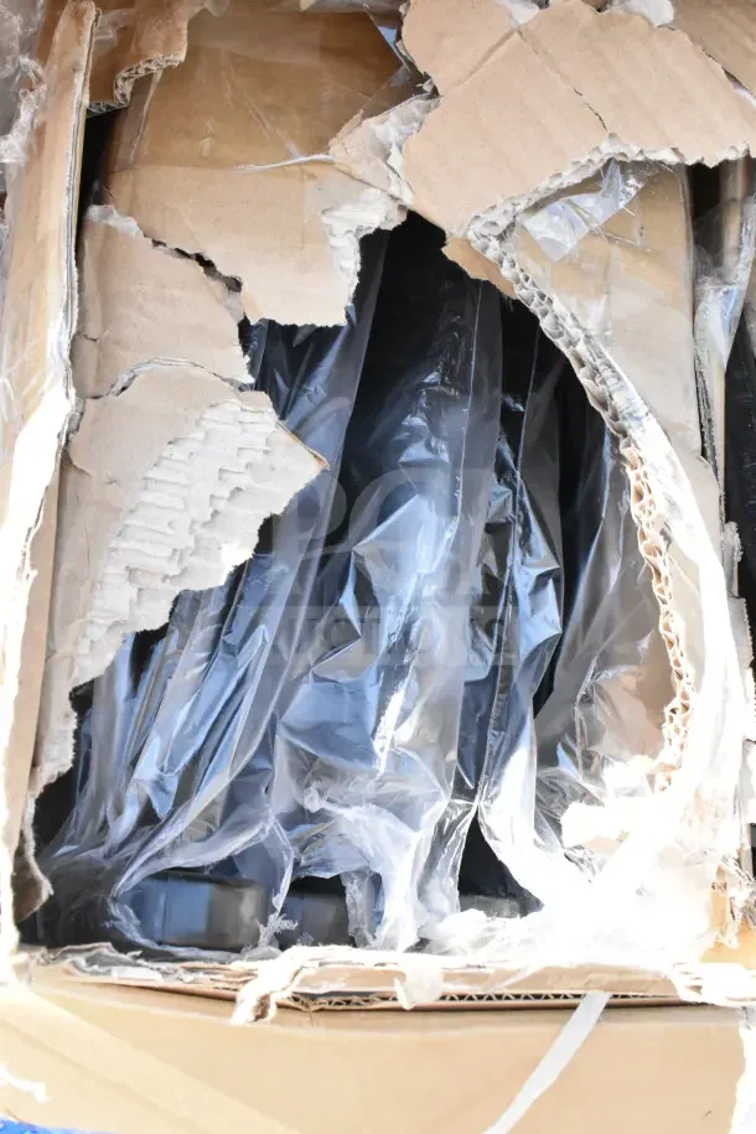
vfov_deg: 57.2
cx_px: 378
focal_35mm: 33
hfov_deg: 40.0
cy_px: 567
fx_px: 1039
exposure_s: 1/640
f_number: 13
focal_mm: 22
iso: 6400
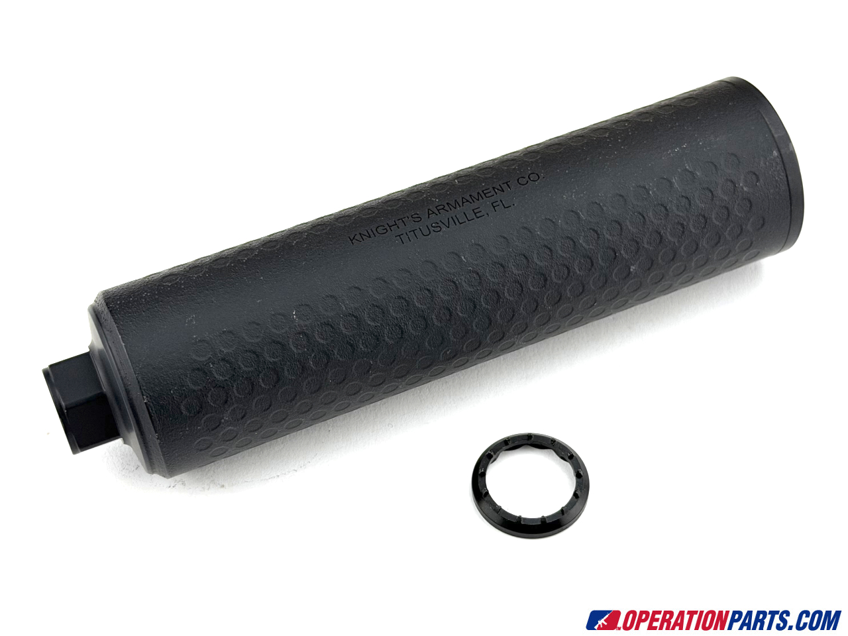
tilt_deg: -54.2
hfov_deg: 39.7
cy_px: 318
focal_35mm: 48
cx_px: 424
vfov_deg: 30.3
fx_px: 1176
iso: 80
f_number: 1.78
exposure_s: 1/1000
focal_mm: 6.76
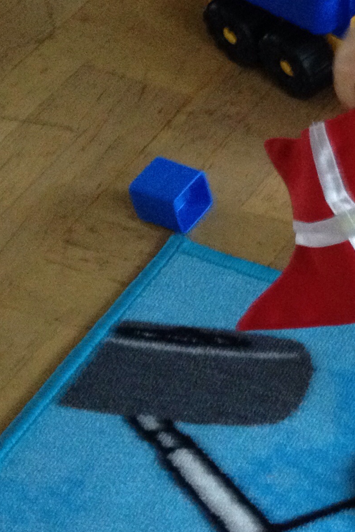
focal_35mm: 100
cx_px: 655
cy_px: 154
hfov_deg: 12.4
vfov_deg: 20.3
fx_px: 1479
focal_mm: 4.28
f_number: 2.4
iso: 320
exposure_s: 1/20
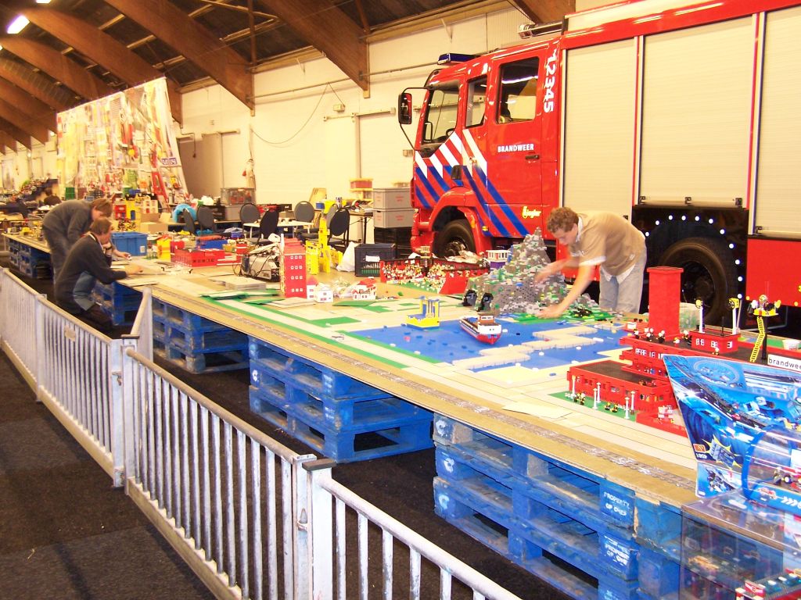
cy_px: 300
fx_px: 879
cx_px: 400
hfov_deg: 49.0
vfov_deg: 37.7
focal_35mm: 38
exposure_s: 1/4
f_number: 2.8
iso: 140
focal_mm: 6.3
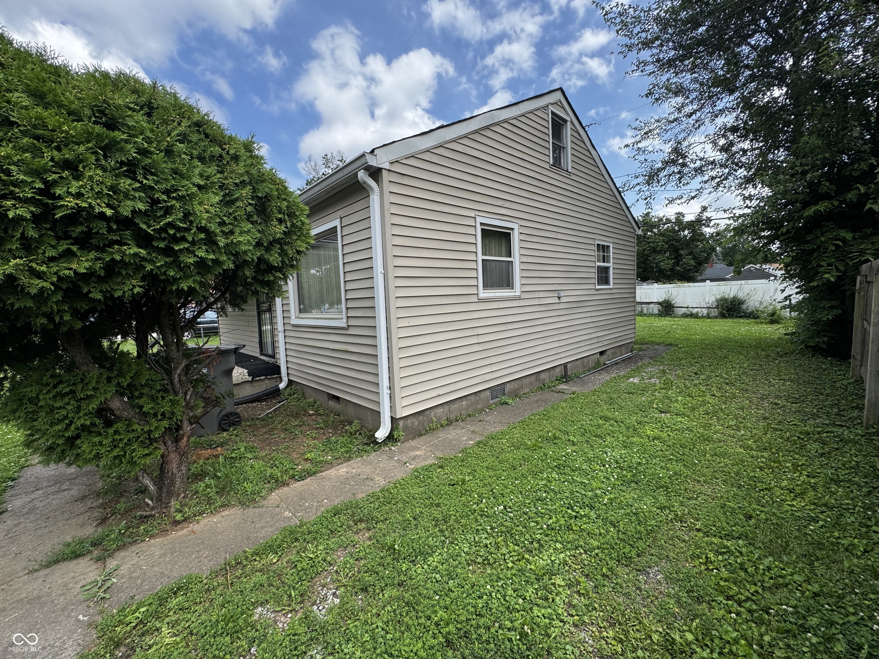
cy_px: 330
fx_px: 356
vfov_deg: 85.7
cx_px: 440
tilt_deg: -5.8
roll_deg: +2.5
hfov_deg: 102.1
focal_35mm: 14
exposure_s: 1/899
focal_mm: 2.22
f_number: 2.2
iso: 50
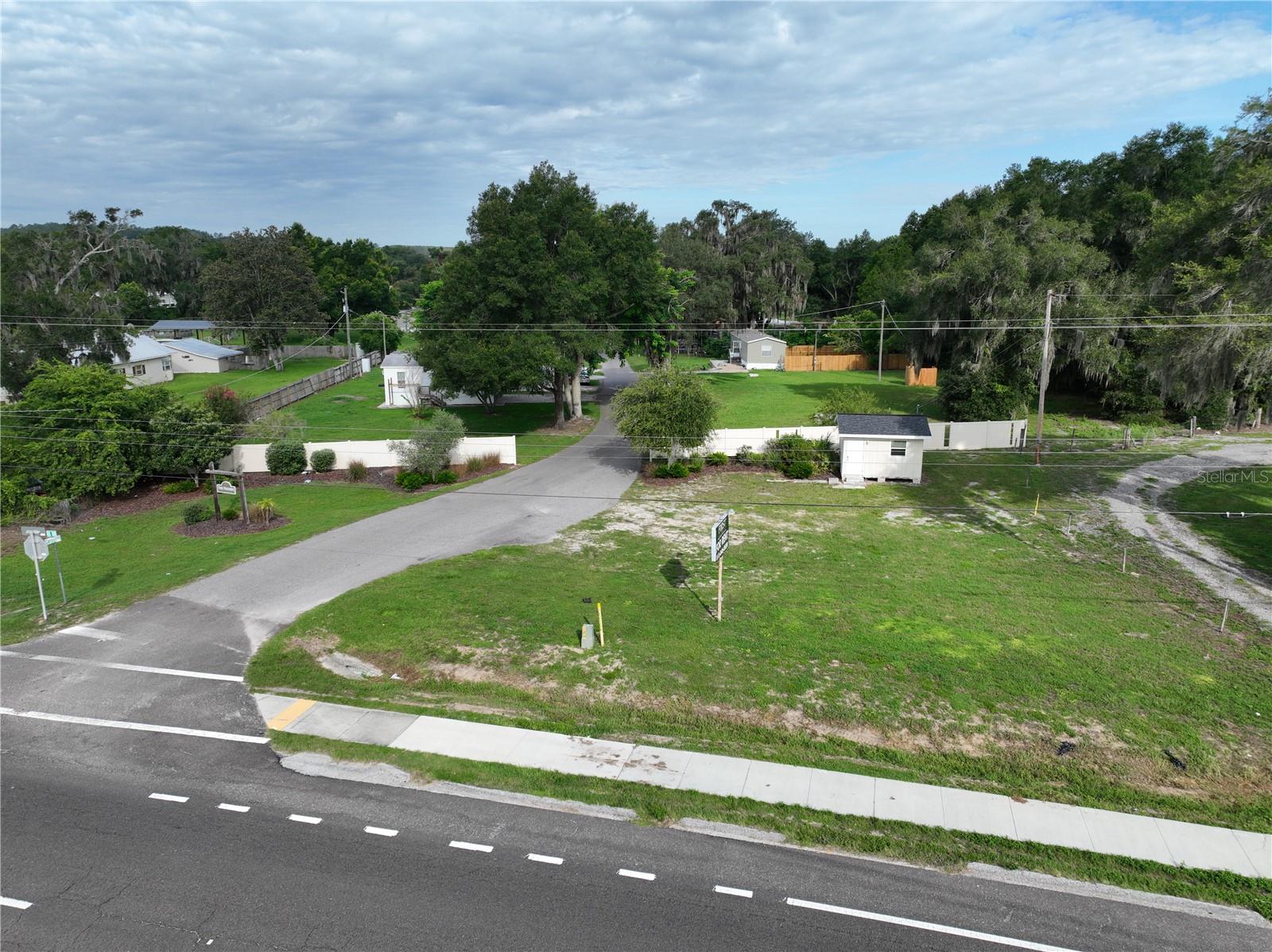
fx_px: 881
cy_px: 476
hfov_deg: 71.6
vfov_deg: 56.8
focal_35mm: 24
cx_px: 636
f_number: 2.8
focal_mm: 12.29
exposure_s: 1/1250
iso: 110
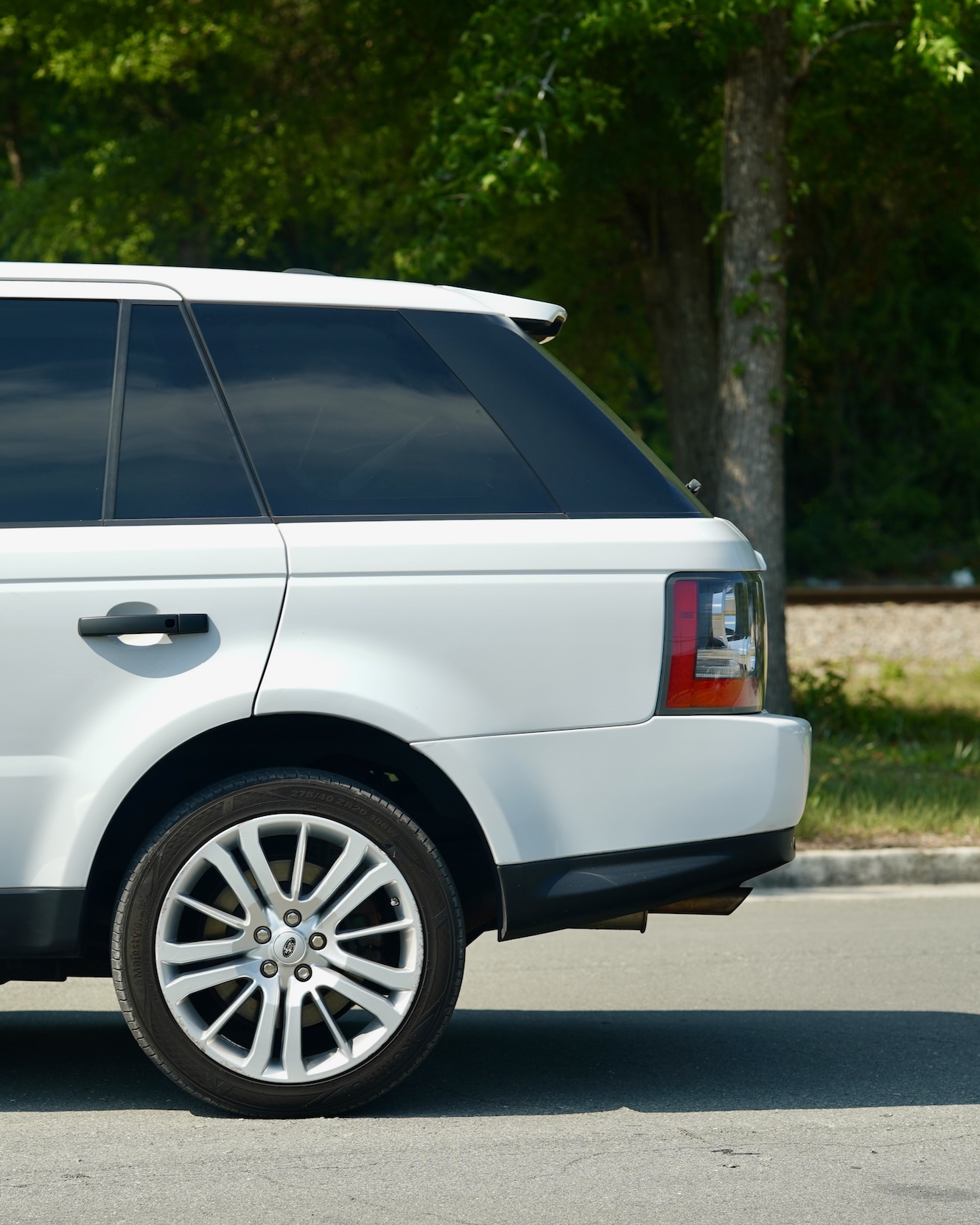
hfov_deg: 12.8
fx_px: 4350
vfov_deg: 16.0
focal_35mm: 120
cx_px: 321
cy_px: 614
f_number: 3.2
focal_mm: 85
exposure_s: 1/250
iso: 50
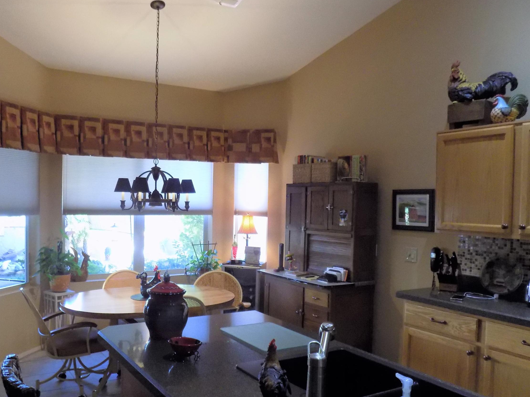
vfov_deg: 45.3
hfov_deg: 58.1
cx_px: 224
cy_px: 223
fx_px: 475
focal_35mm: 31
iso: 360
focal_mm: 4
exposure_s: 1/30
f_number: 3.1
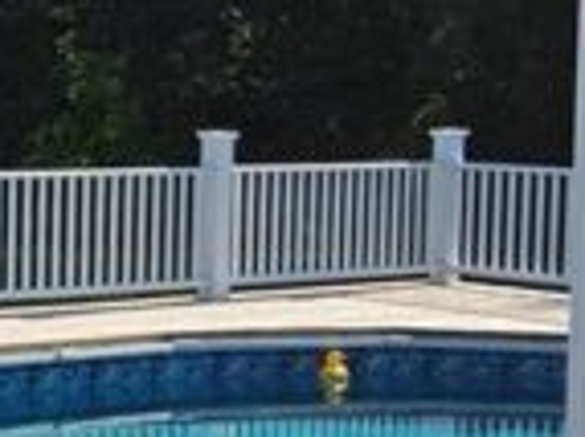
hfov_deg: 14.8
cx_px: -110
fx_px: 2178
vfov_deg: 11.5
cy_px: 229
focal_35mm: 129
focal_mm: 5.4
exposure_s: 1/5543
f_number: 1.8
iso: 80
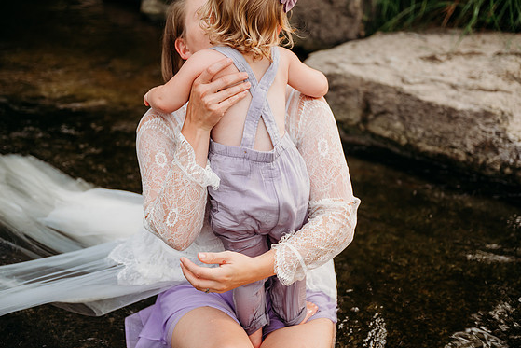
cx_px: 263
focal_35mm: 55
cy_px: 177
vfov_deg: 24.6
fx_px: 796
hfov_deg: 36.2
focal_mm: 53
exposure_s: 1/1000
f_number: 2.8
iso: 500
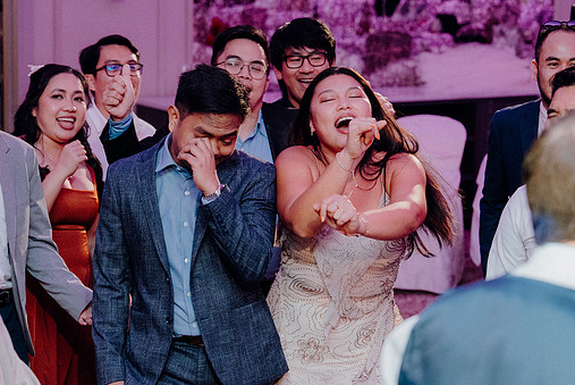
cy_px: 189
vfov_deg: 11.4
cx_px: 295
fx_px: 1918
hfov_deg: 17.0
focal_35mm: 120
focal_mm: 70
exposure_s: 1/160
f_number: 3.5
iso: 3200
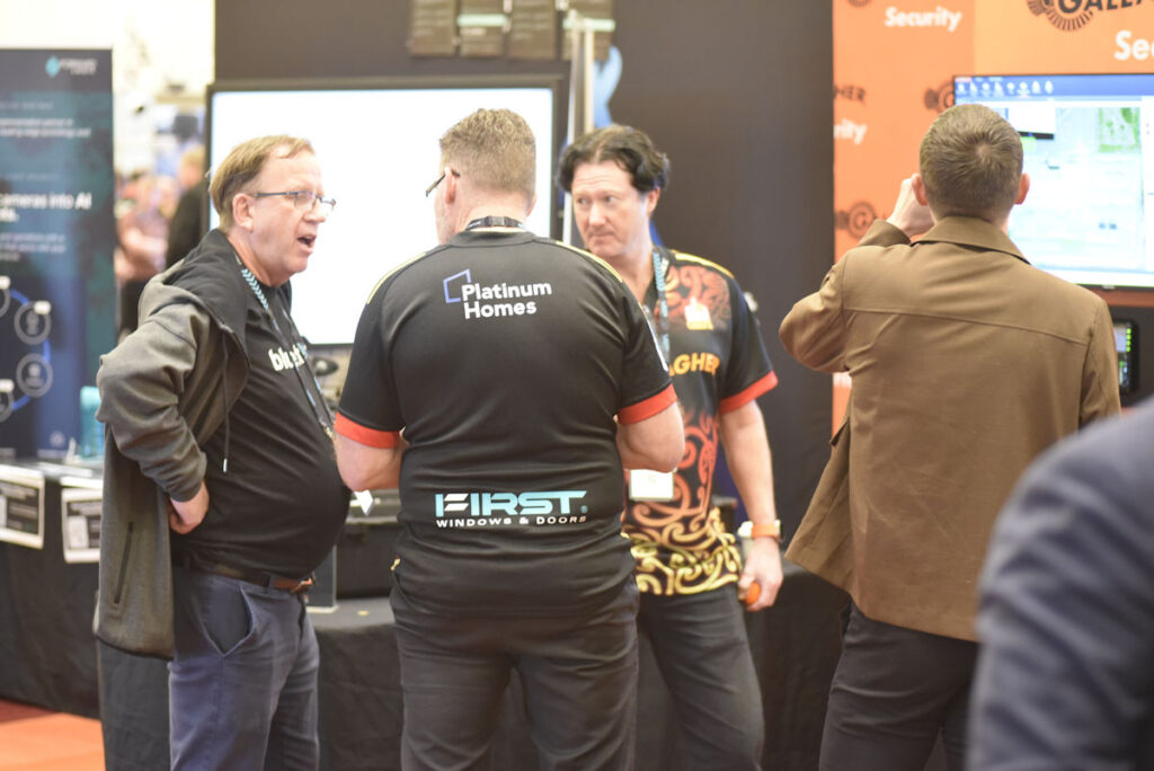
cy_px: 386
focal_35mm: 100
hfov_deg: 20.4
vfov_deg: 13.7
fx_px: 3207
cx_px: 577
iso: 6400
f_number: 2.8
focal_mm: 100
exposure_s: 1/100
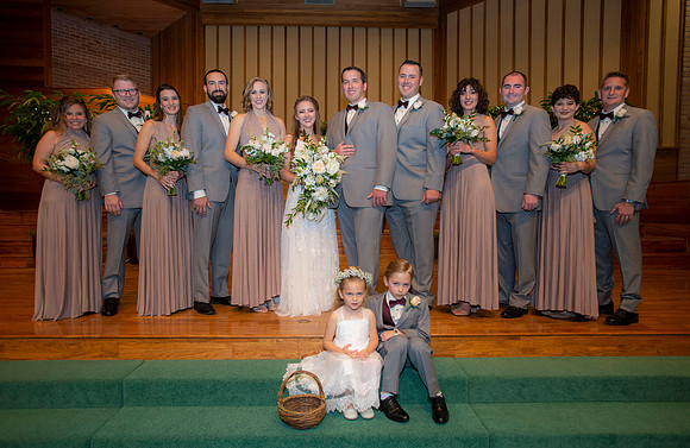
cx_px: 338
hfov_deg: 77.3
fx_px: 431
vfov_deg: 55.0
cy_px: 225
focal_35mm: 23
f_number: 3.5
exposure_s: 1/160
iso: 800
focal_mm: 22
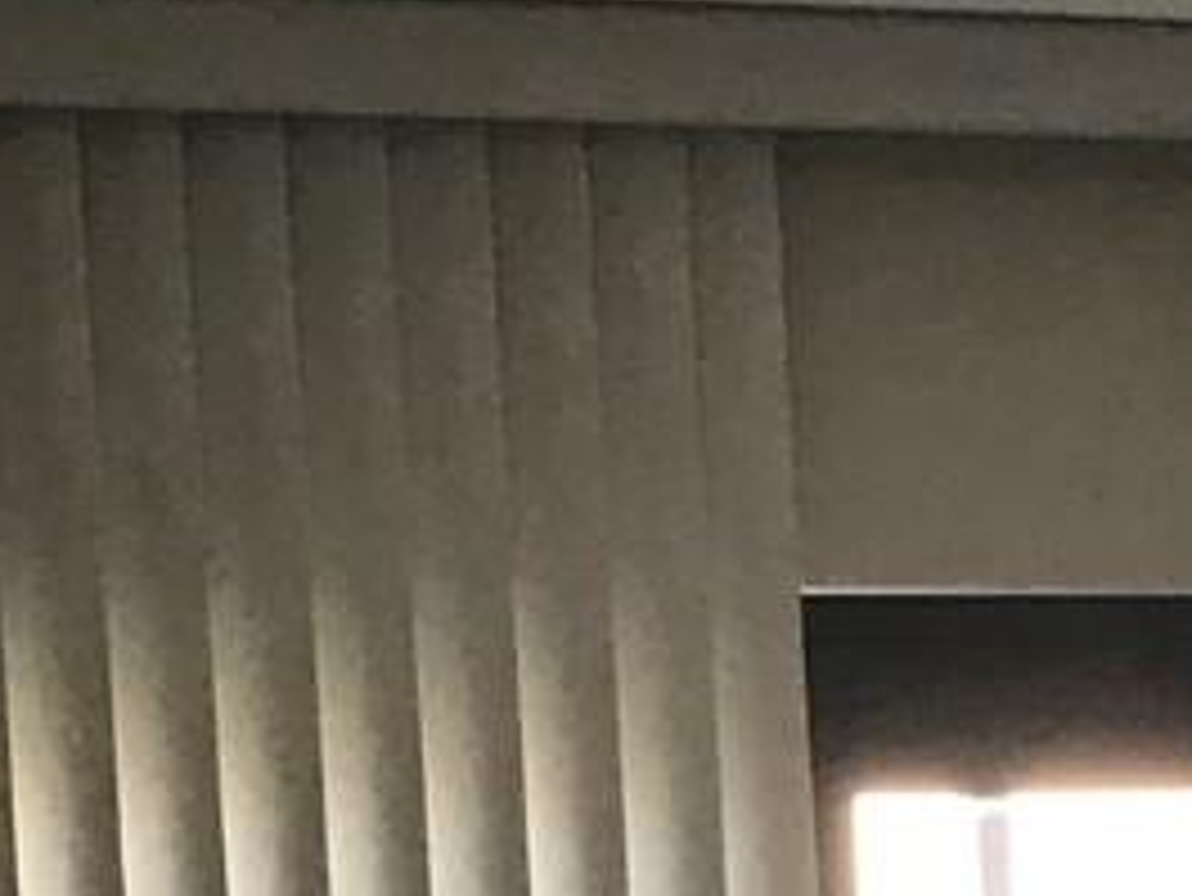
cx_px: 1678
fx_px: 5822
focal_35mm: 169
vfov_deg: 8.4
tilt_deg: -2.7
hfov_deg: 11.3
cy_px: 1657
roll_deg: +1.5
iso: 32
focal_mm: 3.99
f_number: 1.8
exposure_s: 1/30
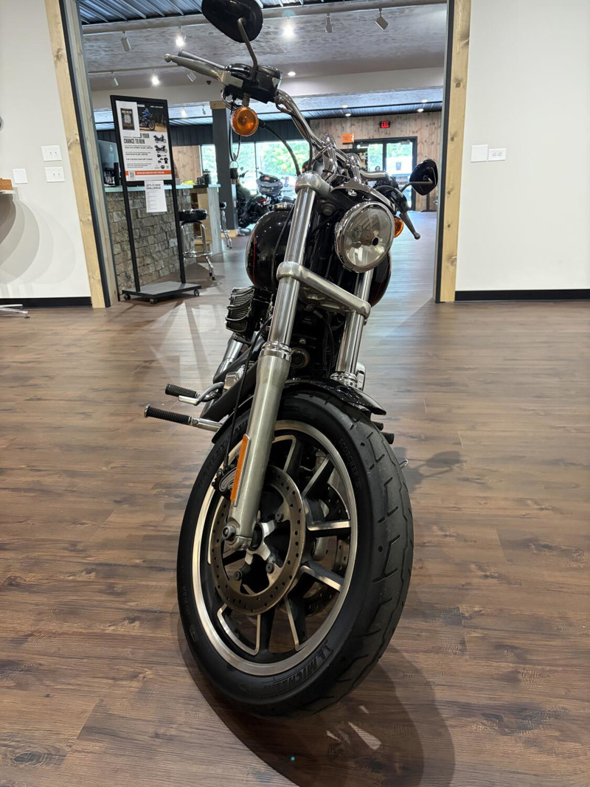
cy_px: 394
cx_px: 295
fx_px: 591
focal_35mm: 26
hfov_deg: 53.1
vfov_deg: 67.3
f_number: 1.6
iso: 400
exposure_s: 1/60
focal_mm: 5.96
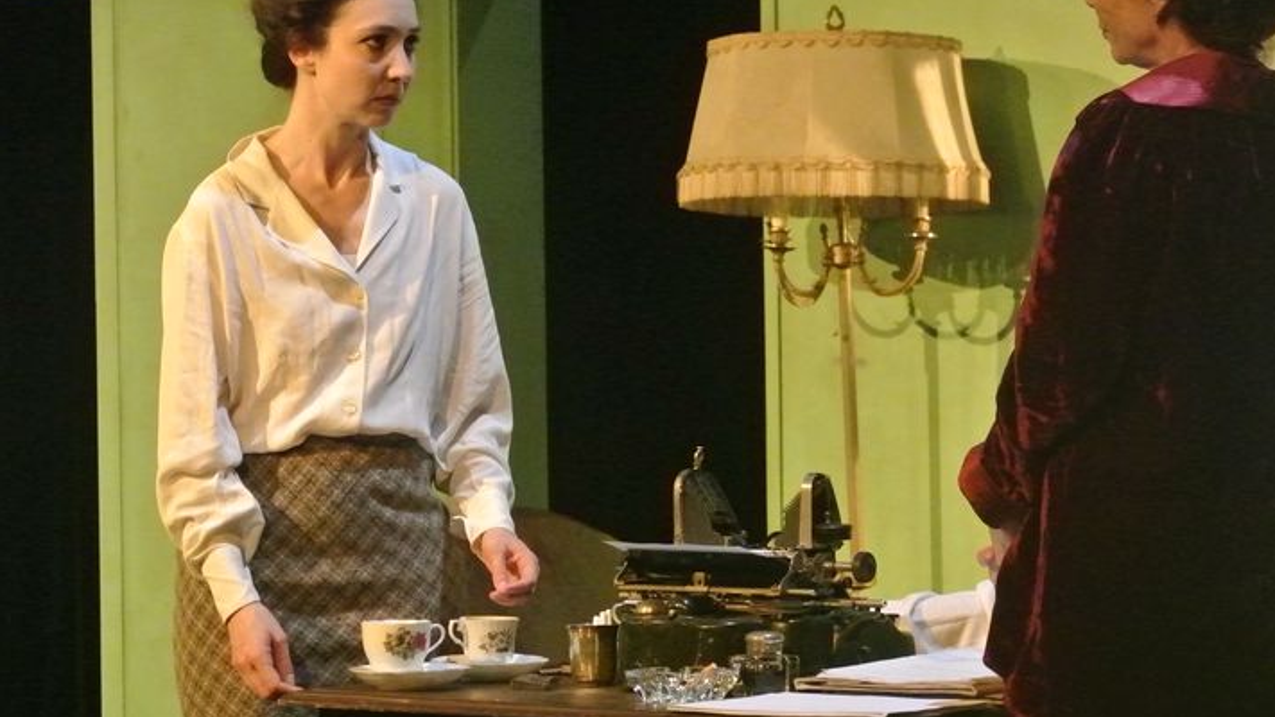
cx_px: 685
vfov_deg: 9.3
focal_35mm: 131
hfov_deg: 16.4
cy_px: 318
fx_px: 4429
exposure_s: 1/100
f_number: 4
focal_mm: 41.2
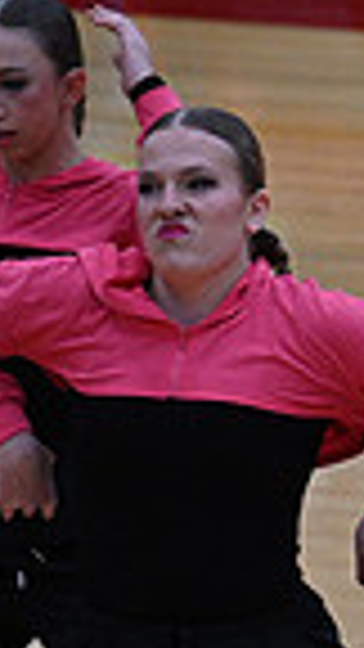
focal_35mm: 758
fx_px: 13006
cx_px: 1254
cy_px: 722
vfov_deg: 2.8
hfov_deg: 1.6
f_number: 4
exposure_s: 1/400
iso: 4000
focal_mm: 180
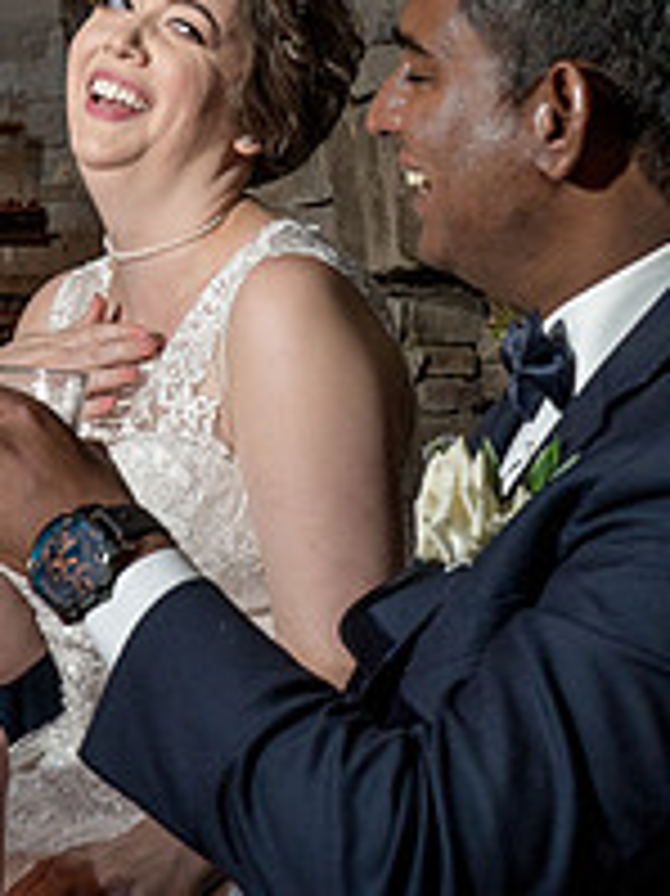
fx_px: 3100
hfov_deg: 12.3
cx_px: 147
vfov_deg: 16.3
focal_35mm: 120
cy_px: 232
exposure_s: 1/200
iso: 800
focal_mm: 35
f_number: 5.6
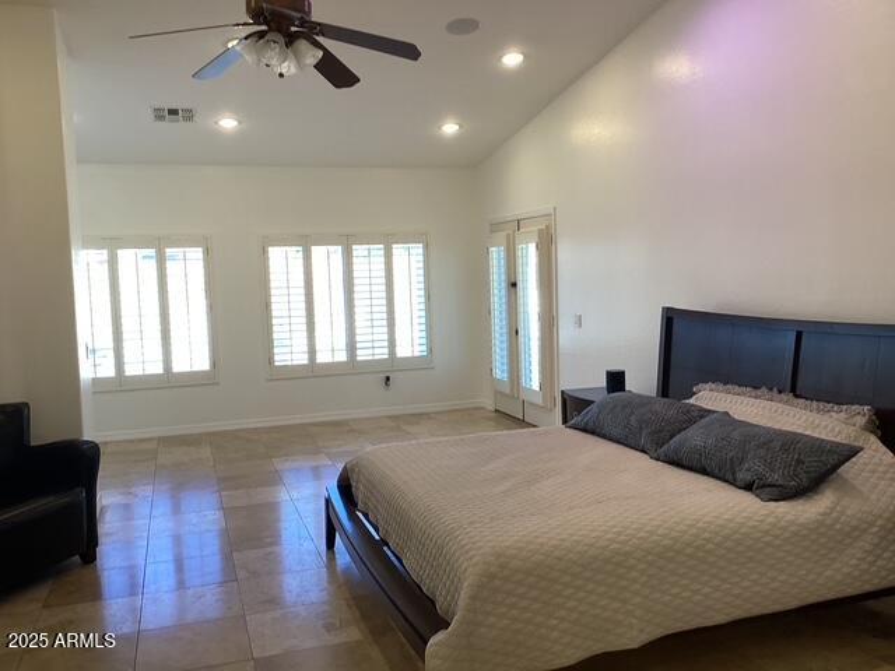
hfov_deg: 58.4
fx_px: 802
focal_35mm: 31
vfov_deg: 45.4
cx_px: 448
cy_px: 336
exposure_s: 1/50
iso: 64
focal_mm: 3.3
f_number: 2.4
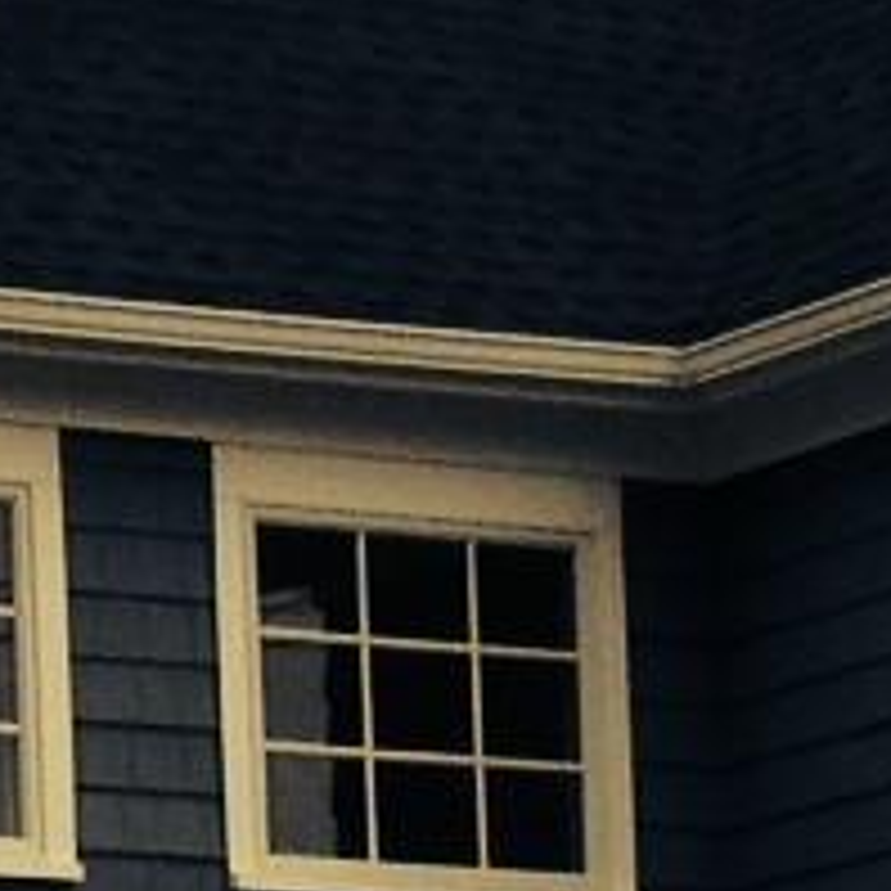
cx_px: -382
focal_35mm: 301
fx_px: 8765
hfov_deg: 5.8
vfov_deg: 5.7
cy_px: 1768
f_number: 2.4
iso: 50
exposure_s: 1/834
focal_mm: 4.12
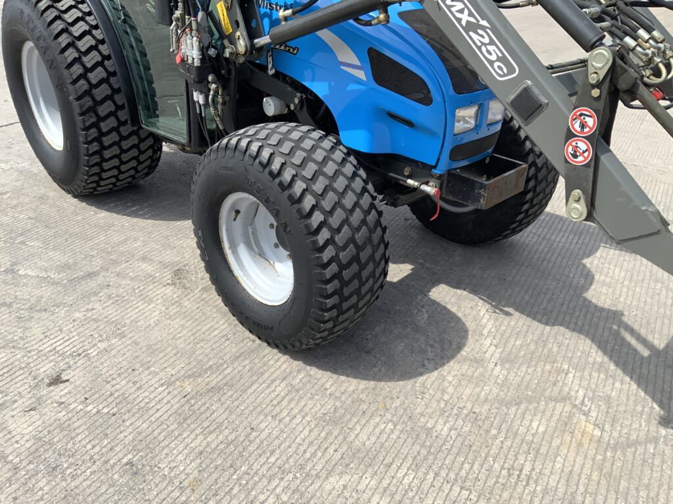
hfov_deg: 61.7
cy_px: 252
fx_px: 564
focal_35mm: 29
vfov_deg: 48.2
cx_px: 336
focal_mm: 3
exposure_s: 1/1412
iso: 16
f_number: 1.8
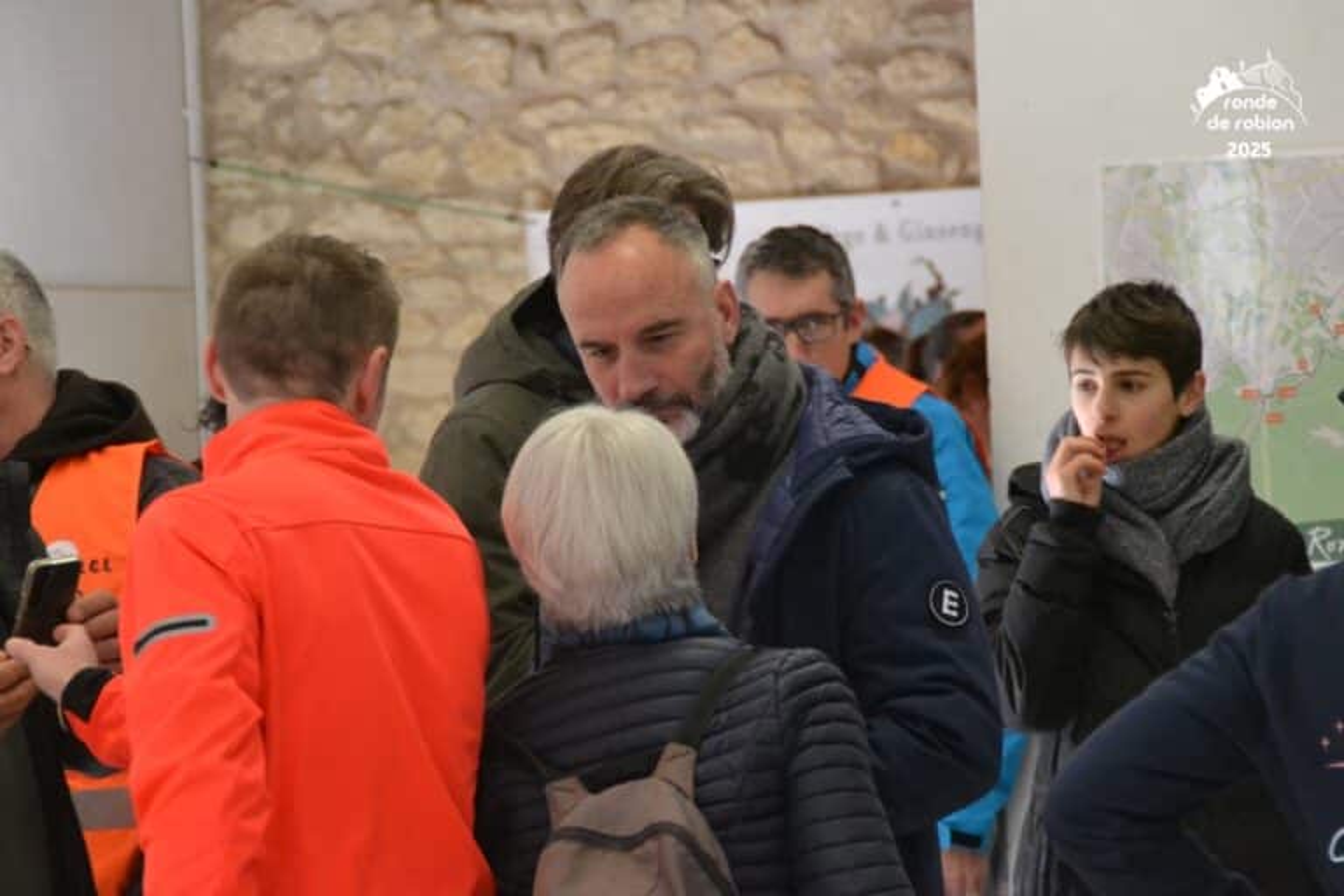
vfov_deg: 7.3
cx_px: 672
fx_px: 6999
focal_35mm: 188
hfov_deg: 11.0
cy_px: 448
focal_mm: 125
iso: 3200
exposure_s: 1/160
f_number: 6
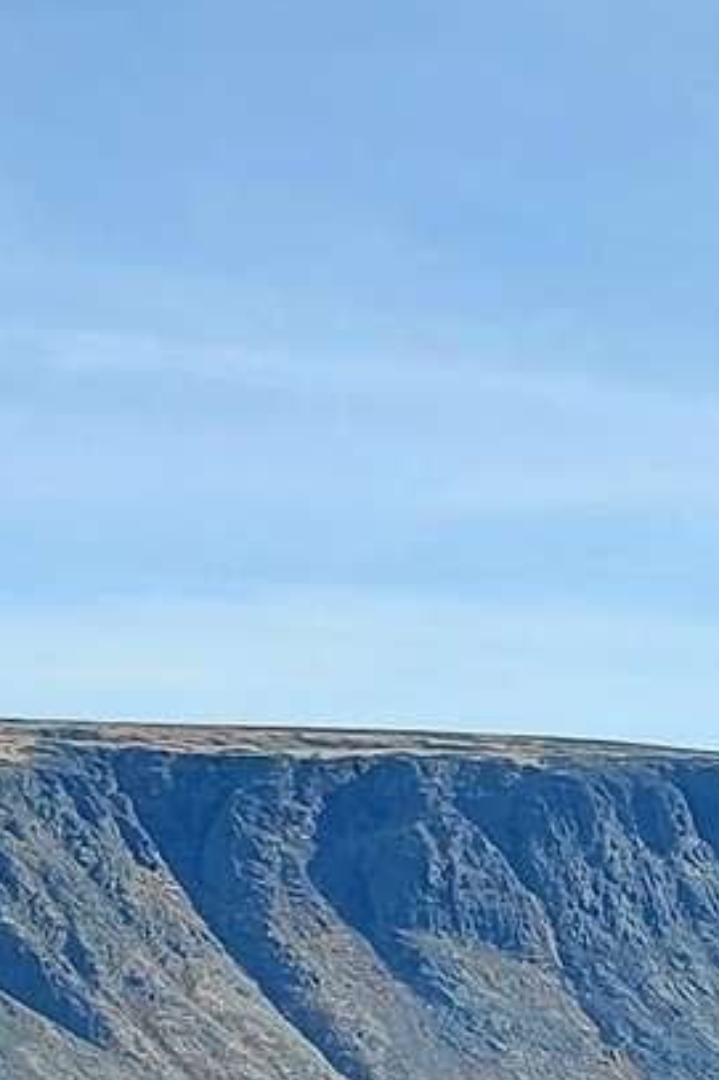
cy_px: 1619
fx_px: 3088
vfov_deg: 17.8
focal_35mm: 103
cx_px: 1711
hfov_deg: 11.2
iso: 32
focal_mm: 5.23
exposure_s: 1/520
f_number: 1.8
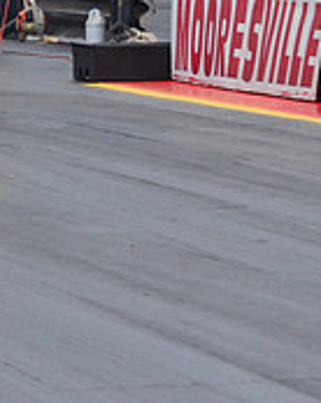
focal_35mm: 406
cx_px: -186
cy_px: 19
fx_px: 4830
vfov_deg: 4.8
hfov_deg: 3.8
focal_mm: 86
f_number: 8
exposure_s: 1/1000
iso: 1000
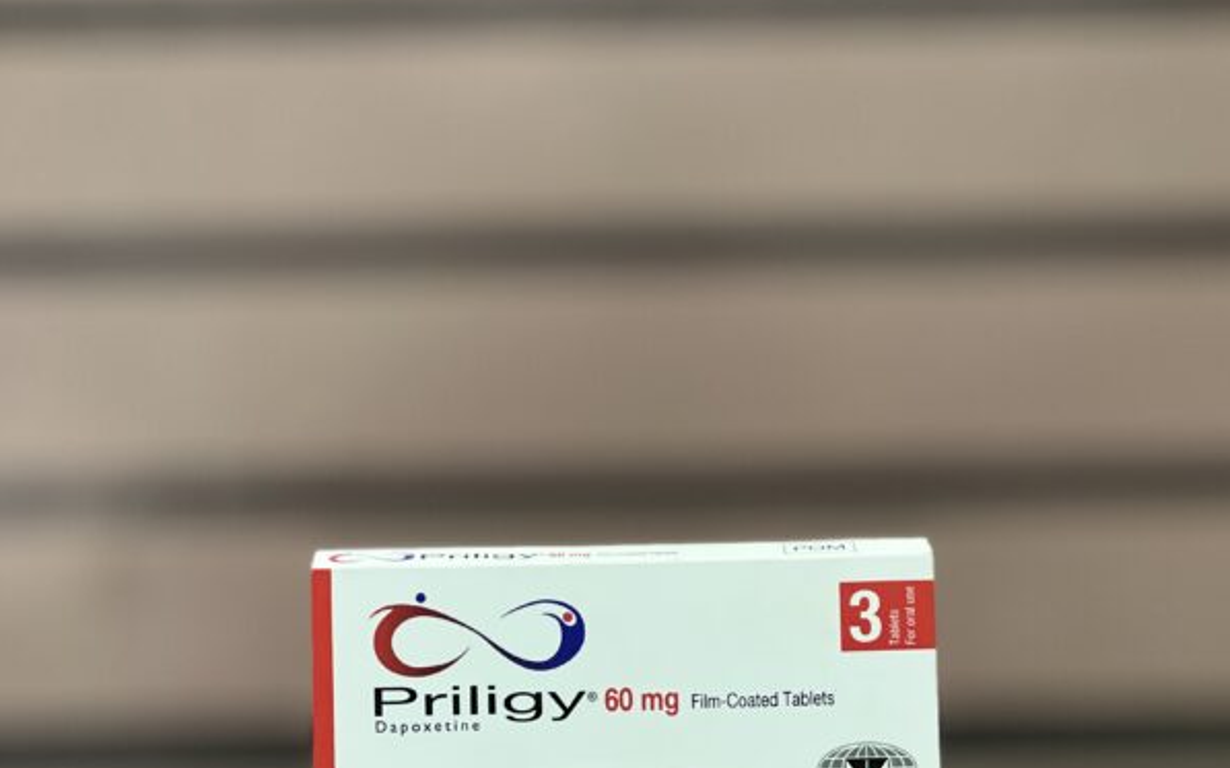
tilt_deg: +2.6
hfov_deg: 25.2
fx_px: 2749
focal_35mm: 82
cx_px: 614
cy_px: 406
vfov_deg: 15.9
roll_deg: +0.9
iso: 400
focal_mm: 9
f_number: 2.8
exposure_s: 1/33
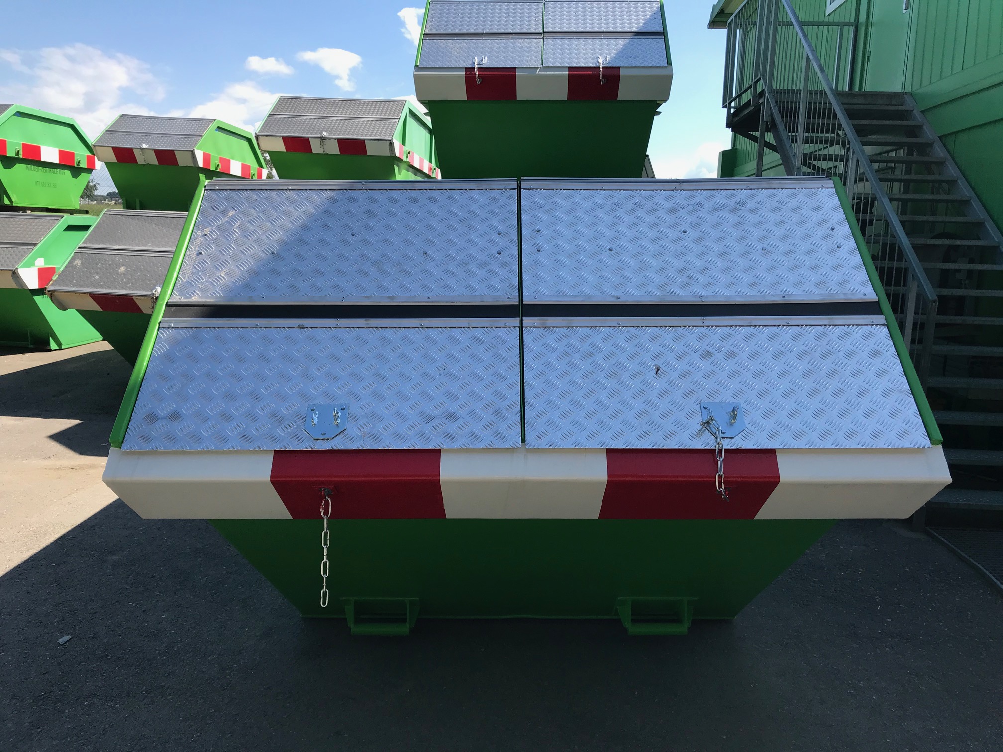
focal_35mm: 28
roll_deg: -1.9
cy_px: 376
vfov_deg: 49.7
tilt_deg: -7.3
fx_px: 811
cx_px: 502
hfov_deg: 63.4
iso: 20
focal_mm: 3.99
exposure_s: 1/1408
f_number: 1.8
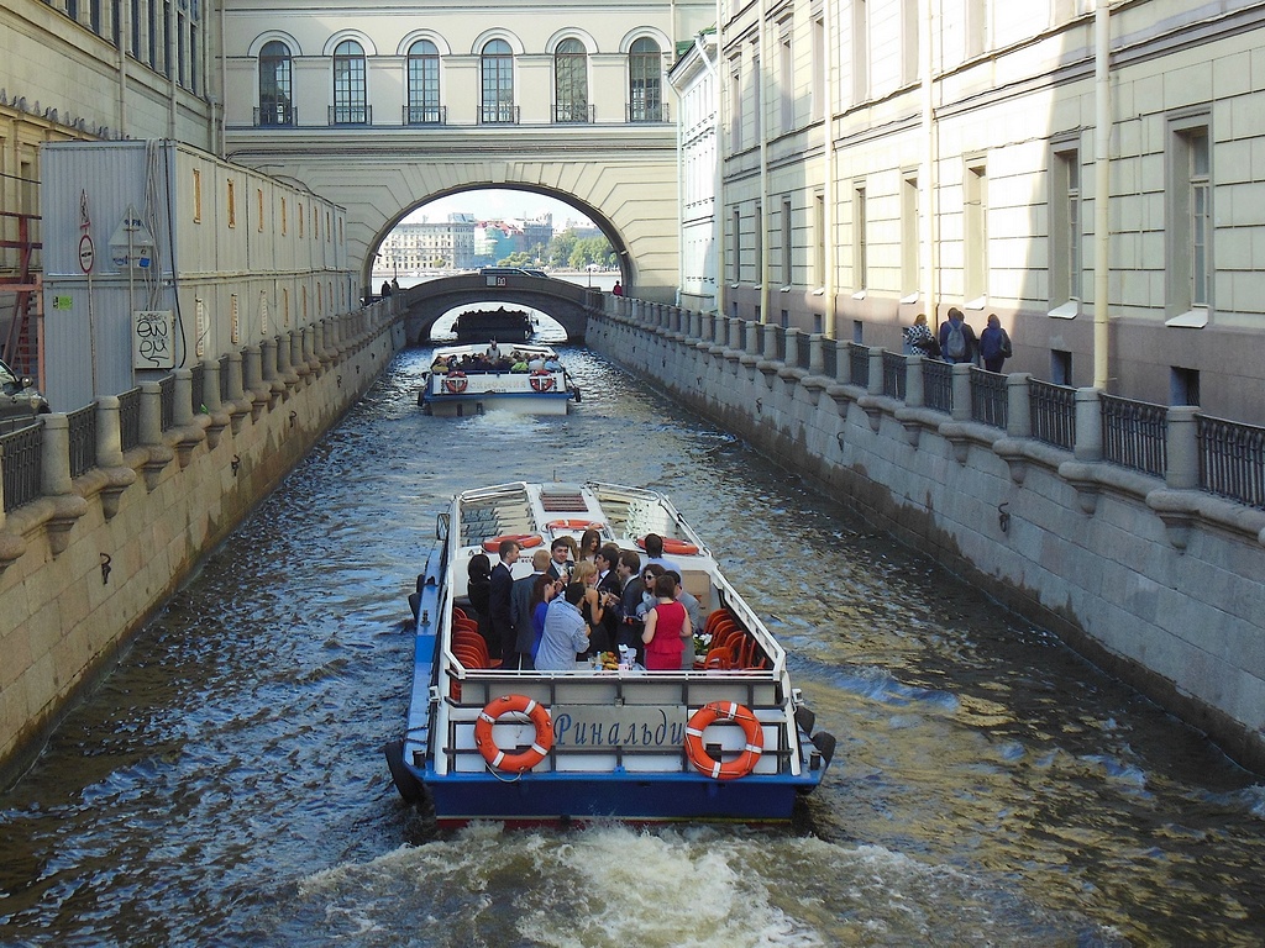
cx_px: 632
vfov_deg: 33.6
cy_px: 474
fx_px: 1571
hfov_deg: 43.9
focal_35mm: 43
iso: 125
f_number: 3.8
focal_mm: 7.7
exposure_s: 1/320
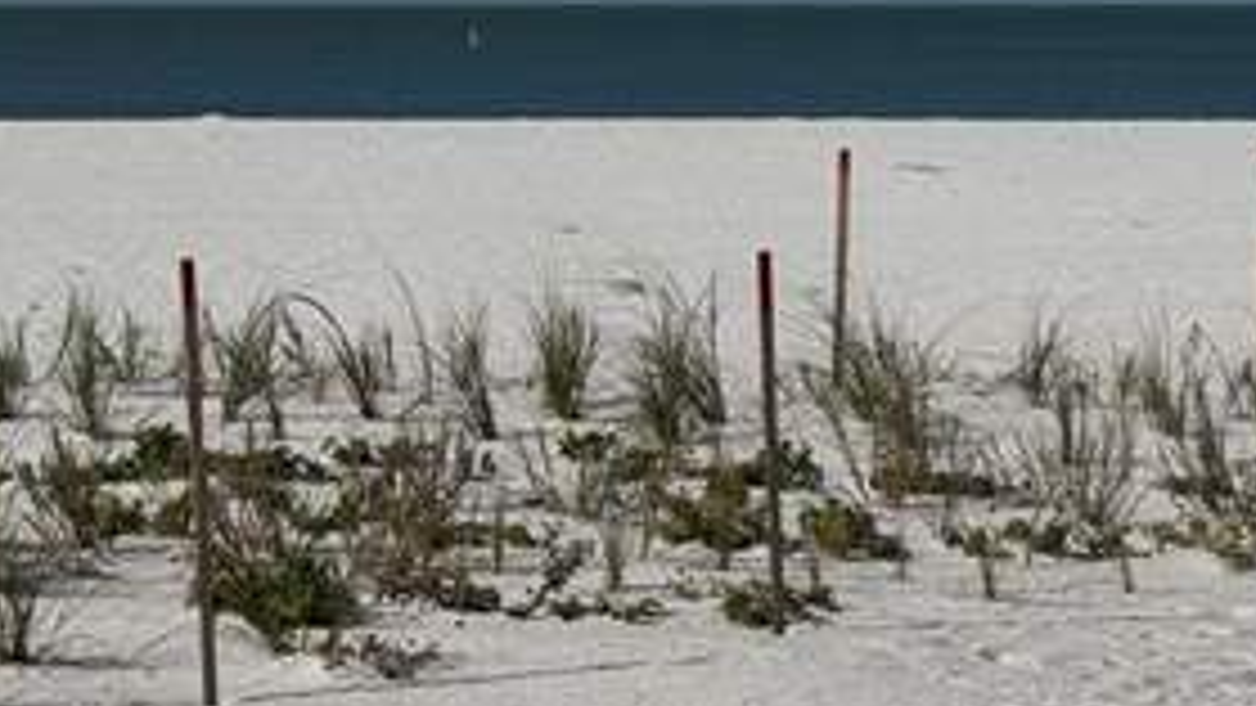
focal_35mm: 150
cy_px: 72
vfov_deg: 8.1
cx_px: 383
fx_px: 4996
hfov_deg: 14.3
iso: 64
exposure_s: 1/15385
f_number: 1.78
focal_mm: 6.76
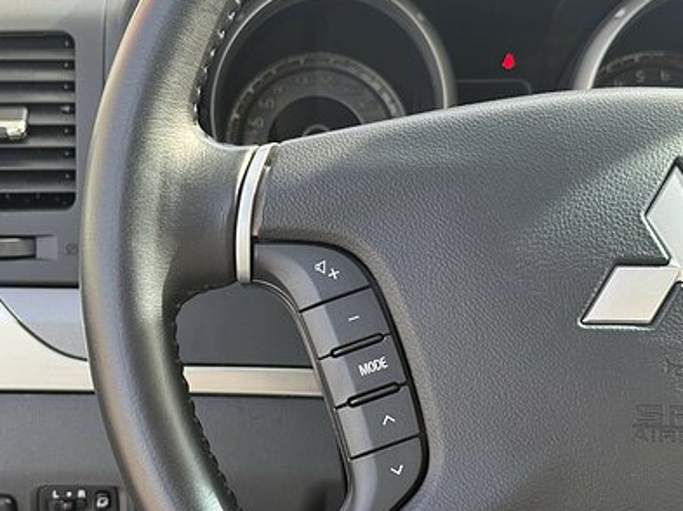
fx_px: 1321
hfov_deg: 28.9
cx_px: 269
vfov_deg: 21.8
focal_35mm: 67
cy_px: 320
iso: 125
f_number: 1.78
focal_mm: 6.76
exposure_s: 1/242
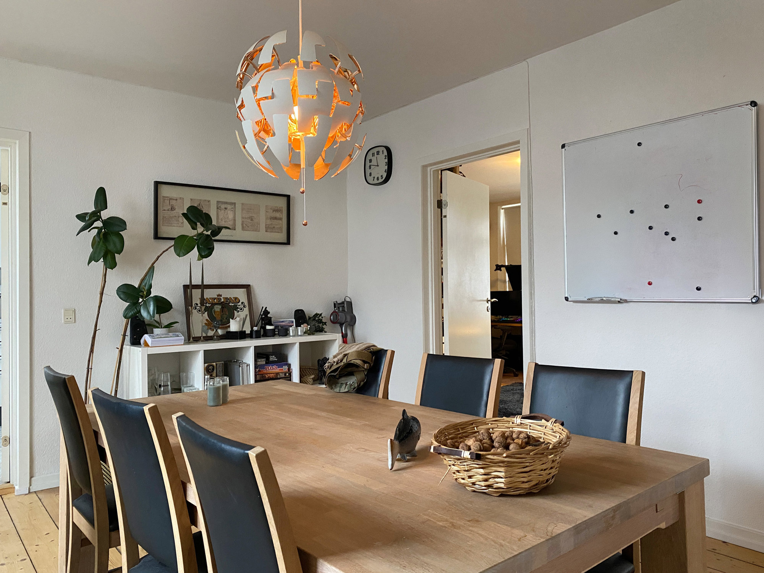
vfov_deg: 53.1
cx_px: 382
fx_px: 574
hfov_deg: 67.3
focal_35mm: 26
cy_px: 286
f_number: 1.8
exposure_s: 1/60
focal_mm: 4.25
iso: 400
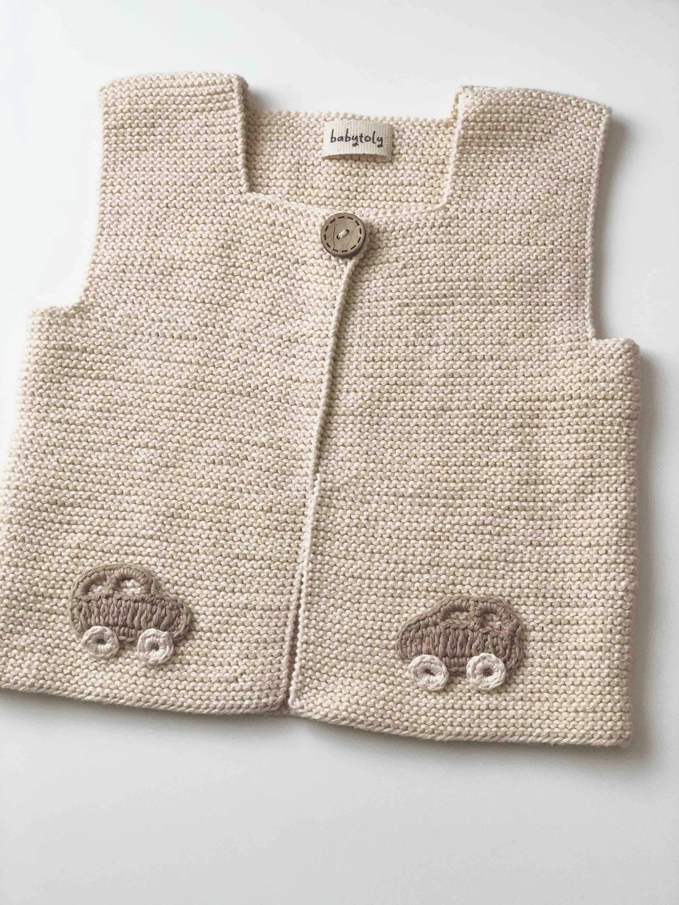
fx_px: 1360
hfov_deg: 28.0
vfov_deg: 36.8
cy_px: 452
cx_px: 340
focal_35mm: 52
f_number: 2.4
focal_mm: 6
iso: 160
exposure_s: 1/24
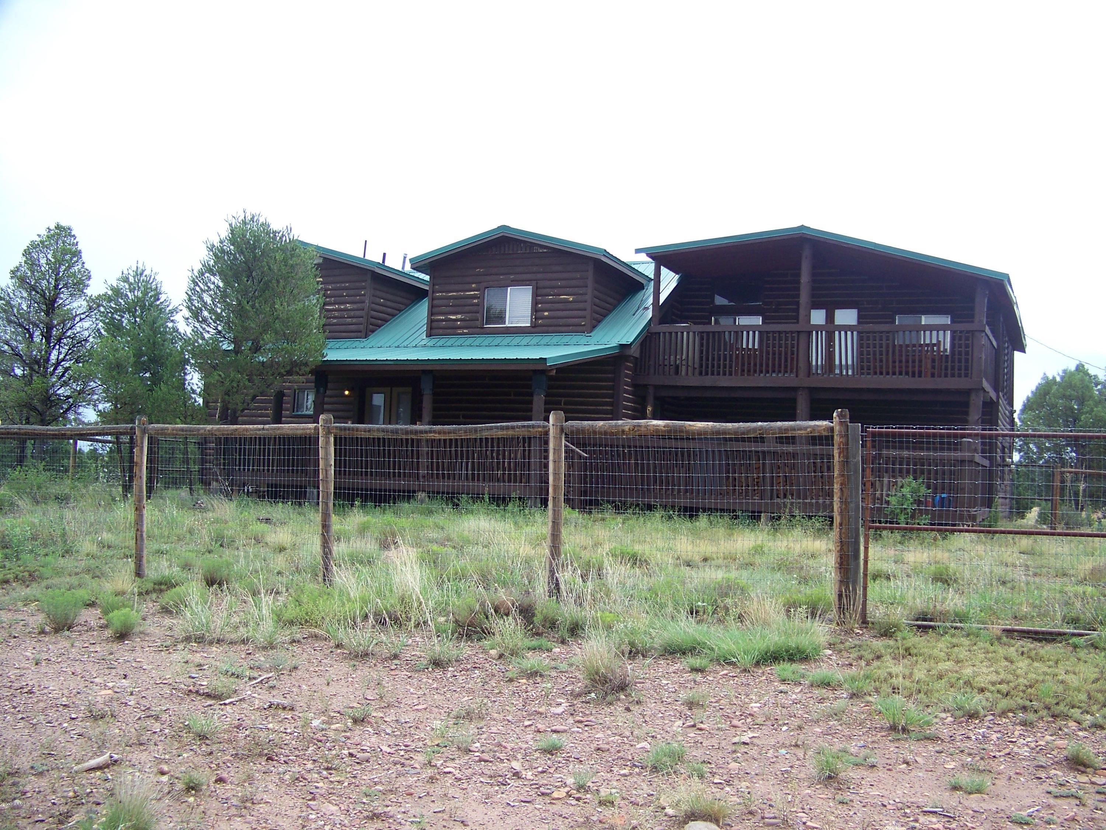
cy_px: 415
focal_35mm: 36
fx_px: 1150
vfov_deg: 39.7
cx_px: 553
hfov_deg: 51.4
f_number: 2.8
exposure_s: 1/250
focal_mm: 5.85
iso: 64
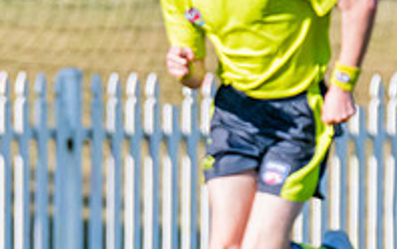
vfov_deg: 0.8
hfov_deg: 1.3
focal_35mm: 1662
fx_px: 17992
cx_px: -174
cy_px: 244
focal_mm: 330
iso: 800
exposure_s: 1/1600
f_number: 8
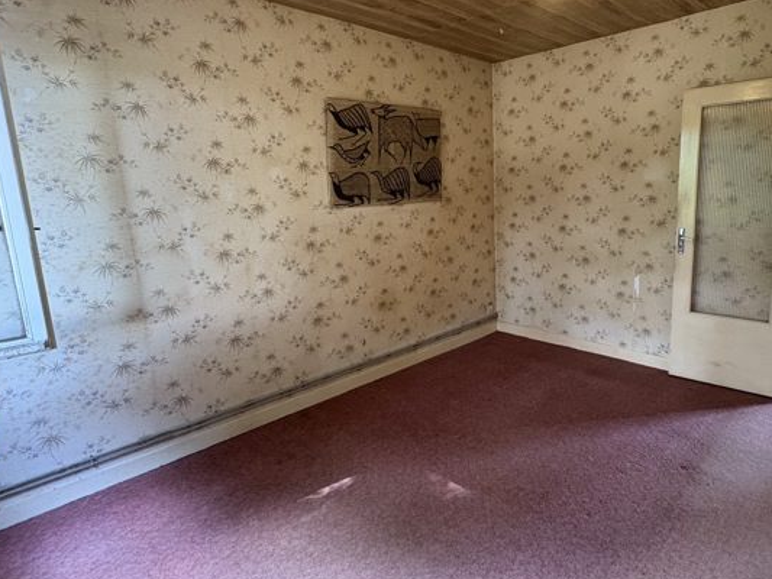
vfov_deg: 63.4
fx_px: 468
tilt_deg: -8.8
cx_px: 471
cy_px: 268
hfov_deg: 77.9
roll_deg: +1.5
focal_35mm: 21
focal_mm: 2.22
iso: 500
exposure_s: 1/60
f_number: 2.2
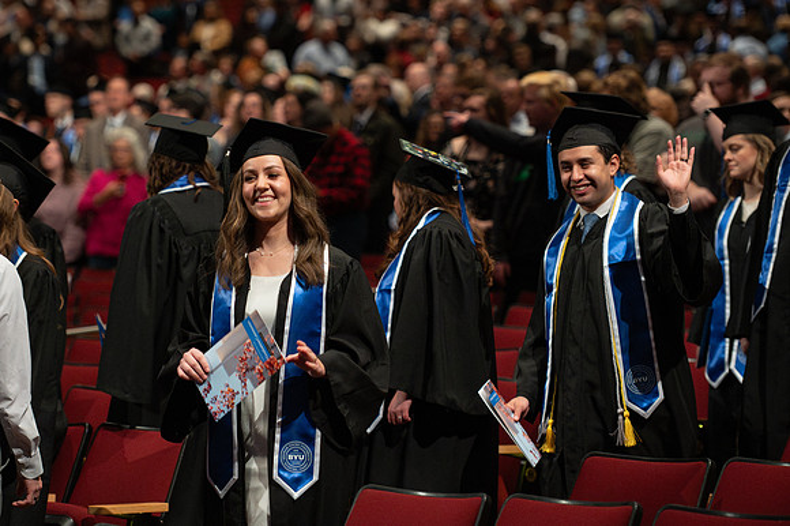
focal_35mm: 159
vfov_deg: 8.6
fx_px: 3485
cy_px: 192
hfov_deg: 12.9
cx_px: 288
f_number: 2.8
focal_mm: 125
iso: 2500
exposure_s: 1/250
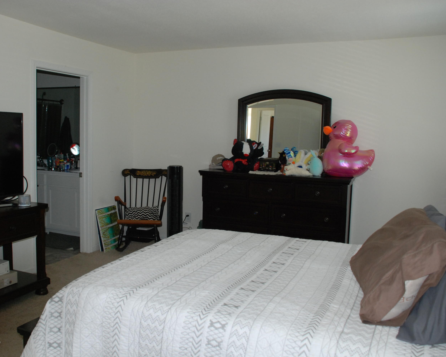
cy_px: 177
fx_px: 449
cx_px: 193
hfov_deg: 52.7
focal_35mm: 34
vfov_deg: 43.4
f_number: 4.5
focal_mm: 20
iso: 640
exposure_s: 1/60
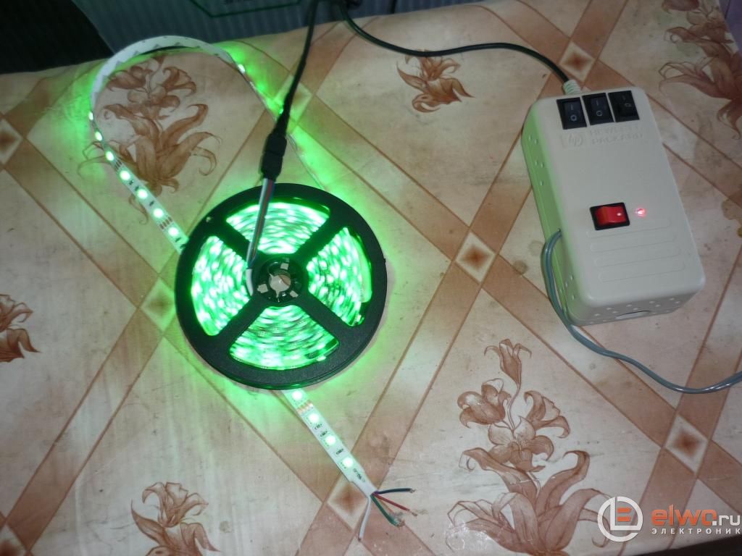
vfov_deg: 42.9
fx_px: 707
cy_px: 278
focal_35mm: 33
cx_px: 371
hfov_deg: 55.4
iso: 100
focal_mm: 5.5
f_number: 2.8
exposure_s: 1/30
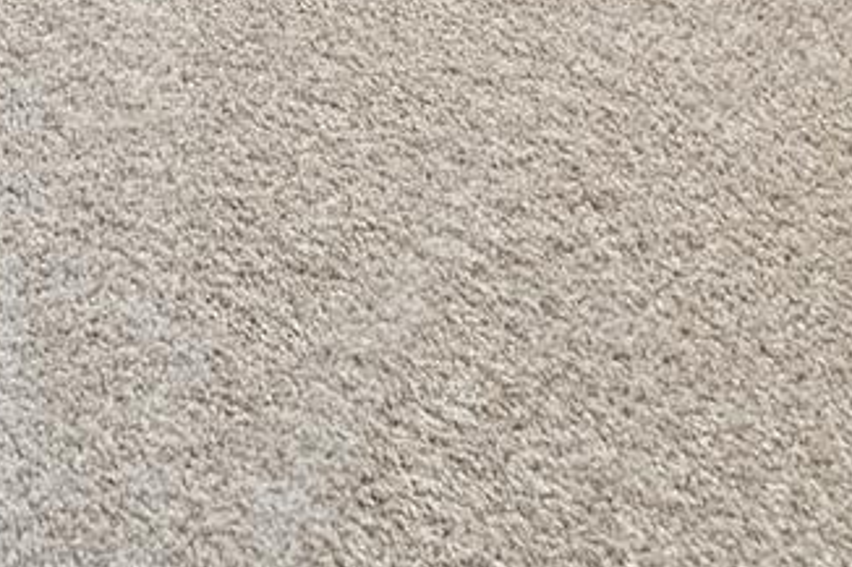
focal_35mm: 88
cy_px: -975
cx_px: -1252
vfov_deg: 11.4
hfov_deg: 14.3
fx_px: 2082
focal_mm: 14
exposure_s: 1/20
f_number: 8
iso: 1600
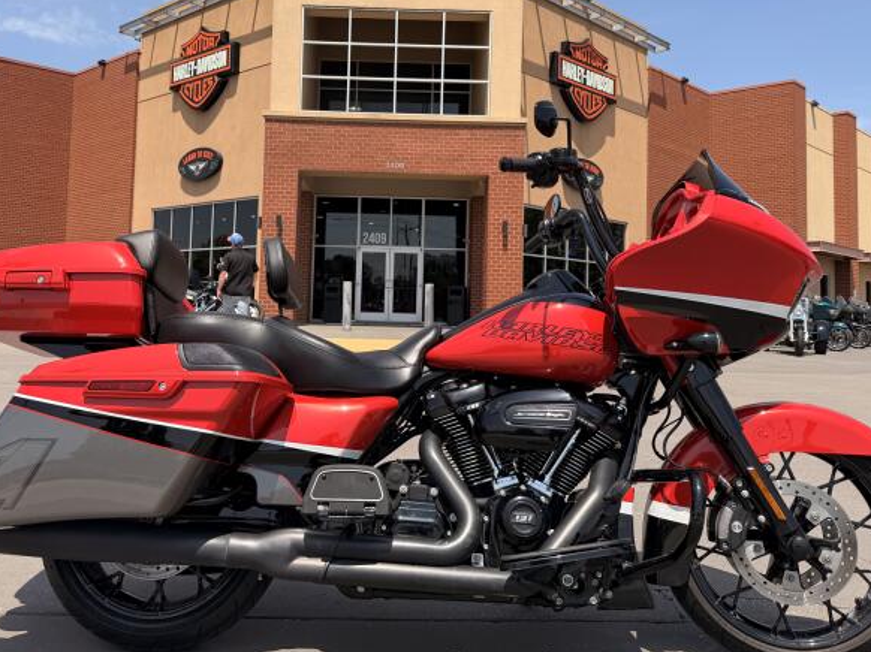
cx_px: 398
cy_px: 242
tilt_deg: +4.1
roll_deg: -1.5
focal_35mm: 33
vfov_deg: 42.6
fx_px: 830
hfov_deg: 55.3
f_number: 1.78
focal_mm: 6.76
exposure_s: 1/3953
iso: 80
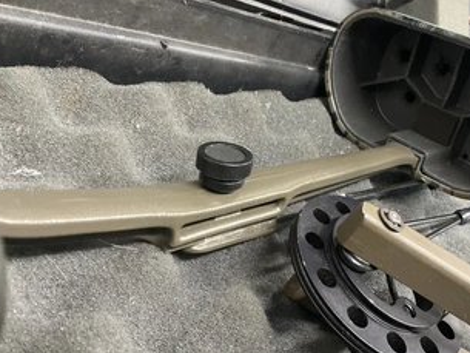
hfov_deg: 48.6
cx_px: 284
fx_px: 516
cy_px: 180
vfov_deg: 37.7
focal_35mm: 38
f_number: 1.8
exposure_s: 1/60
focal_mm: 3
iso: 160
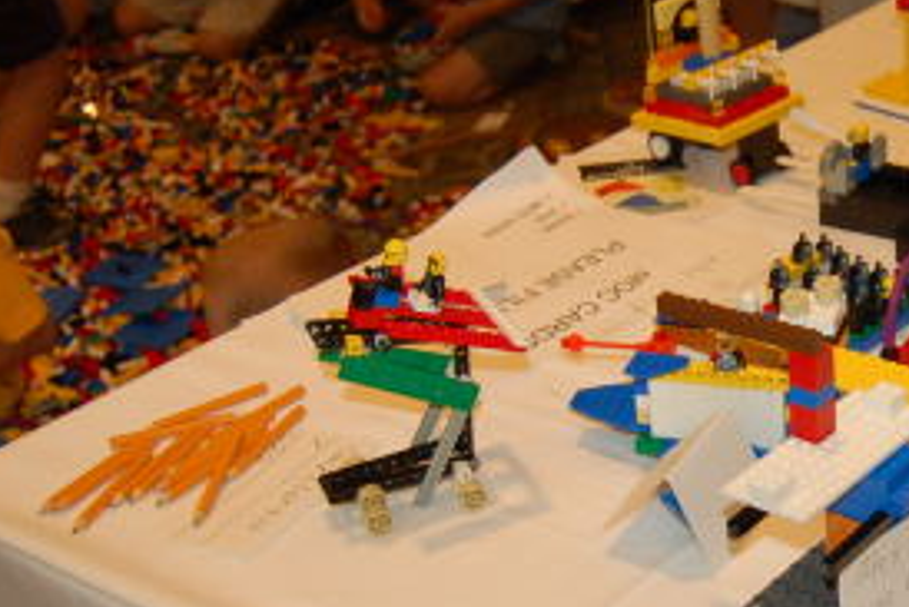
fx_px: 1768
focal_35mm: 70
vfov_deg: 19.5
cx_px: 869
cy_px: 342
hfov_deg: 27.5
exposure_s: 1/60
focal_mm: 20
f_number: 3.8
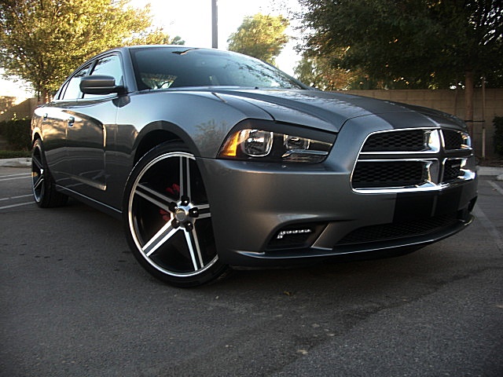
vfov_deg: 39.7
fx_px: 523
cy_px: 188
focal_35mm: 36
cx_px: 252
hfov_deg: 51.4
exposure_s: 1/80
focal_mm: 6.3
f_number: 2.8
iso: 50
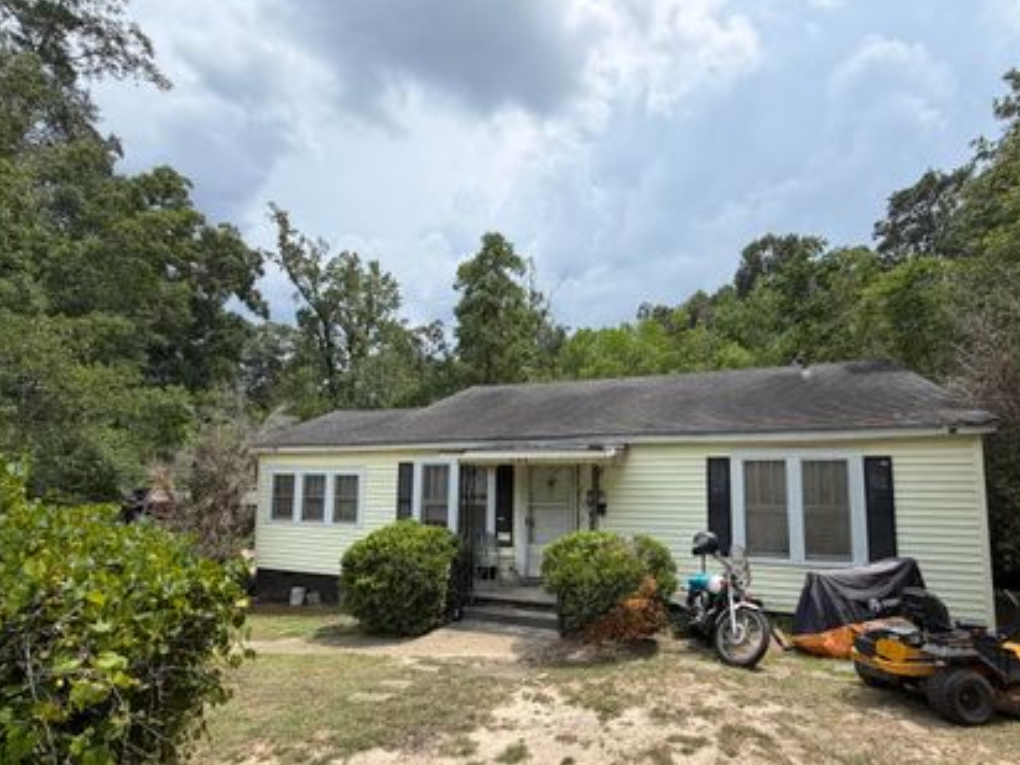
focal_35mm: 17
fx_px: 501
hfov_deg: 90.7
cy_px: 437
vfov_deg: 74.3
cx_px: 562
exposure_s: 1/770
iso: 25
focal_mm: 2.22
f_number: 2.2
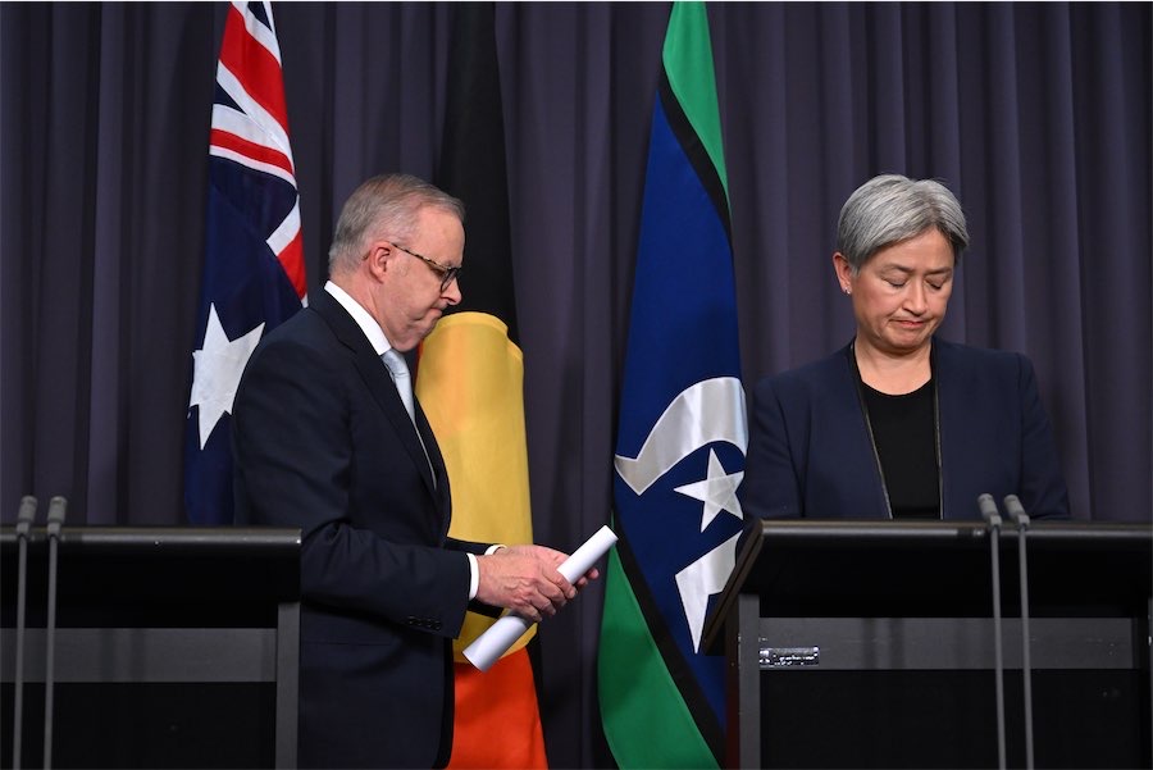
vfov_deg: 26.5
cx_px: 576
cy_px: 385
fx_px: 1634
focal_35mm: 51
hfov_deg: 38.9
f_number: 2.8
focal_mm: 51
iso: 2000
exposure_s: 1/320
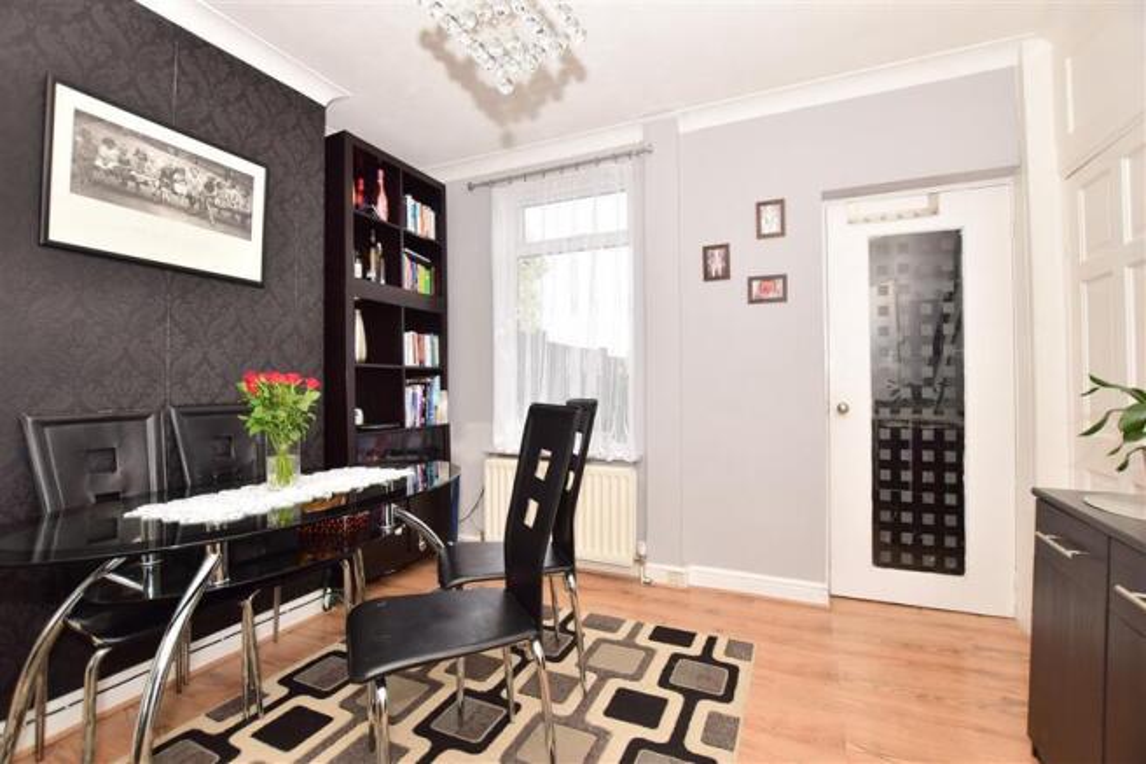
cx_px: 573
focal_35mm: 15
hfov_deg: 100.4
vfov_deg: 77.3
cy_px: 382
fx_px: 477
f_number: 5.6
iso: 200
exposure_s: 1/125
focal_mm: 10
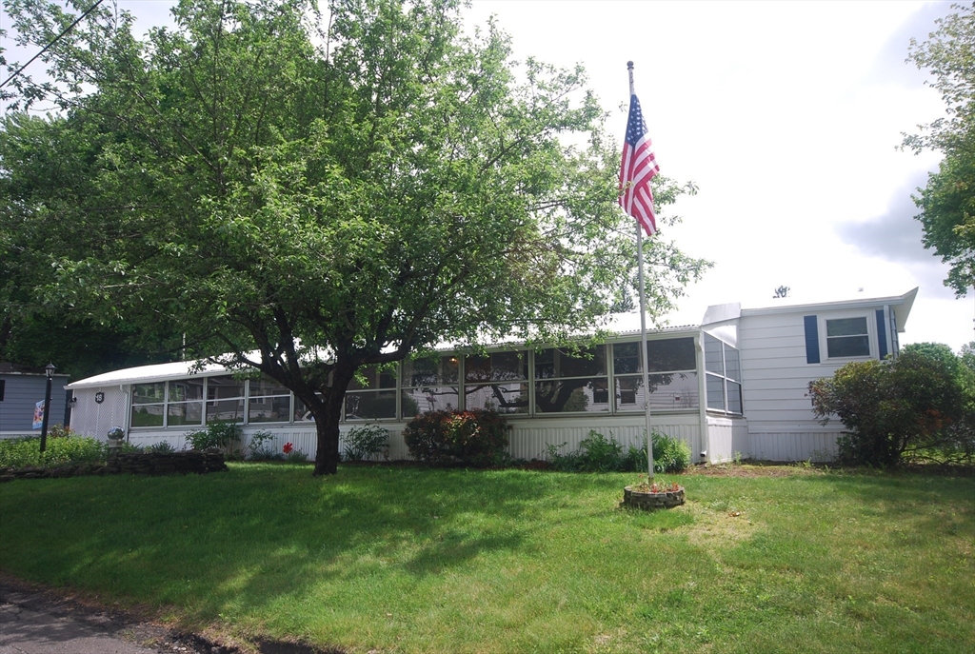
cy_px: 327
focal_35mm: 26
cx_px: 488
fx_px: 692
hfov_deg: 70.3
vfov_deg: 50.6
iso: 100
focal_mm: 17
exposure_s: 1/160
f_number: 7.1
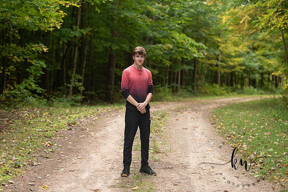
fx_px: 656
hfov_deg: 24.8
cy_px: 96
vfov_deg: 16.7
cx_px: 144
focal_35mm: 82
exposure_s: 1/320
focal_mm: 82
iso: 500
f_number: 2.8
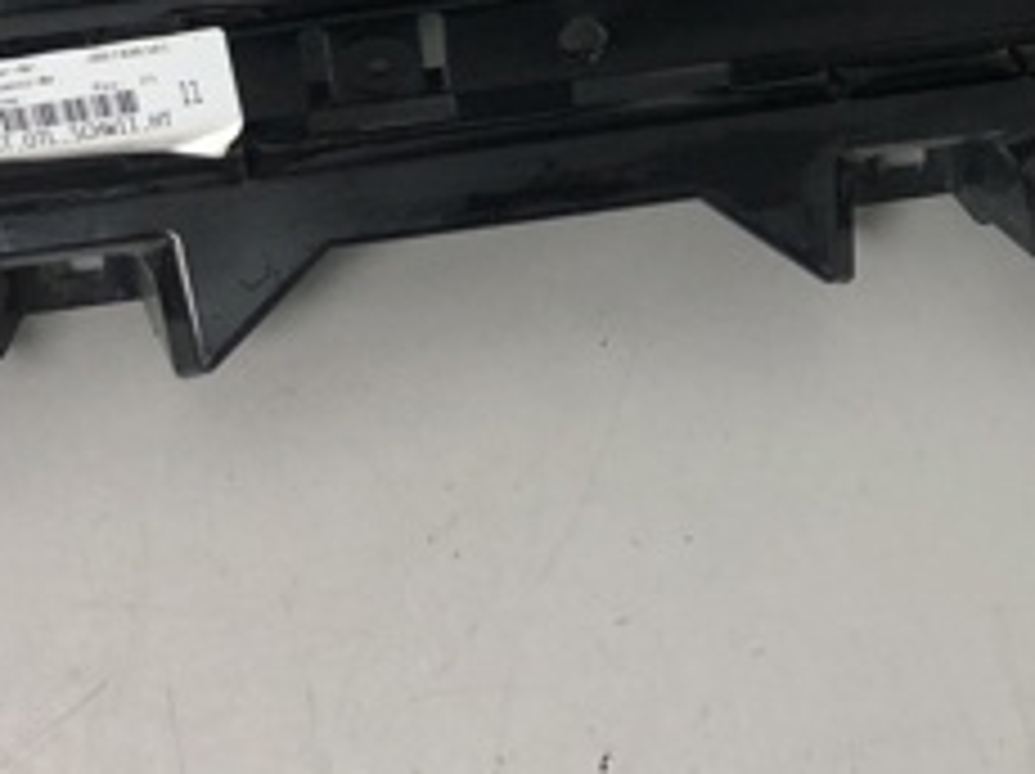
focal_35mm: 78
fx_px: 2330
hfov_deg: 24.4
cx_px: 909
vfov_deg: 18.2
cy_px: -54
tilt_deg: -63.7
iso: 40
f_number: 1.8
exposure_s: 1/25
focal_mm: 4
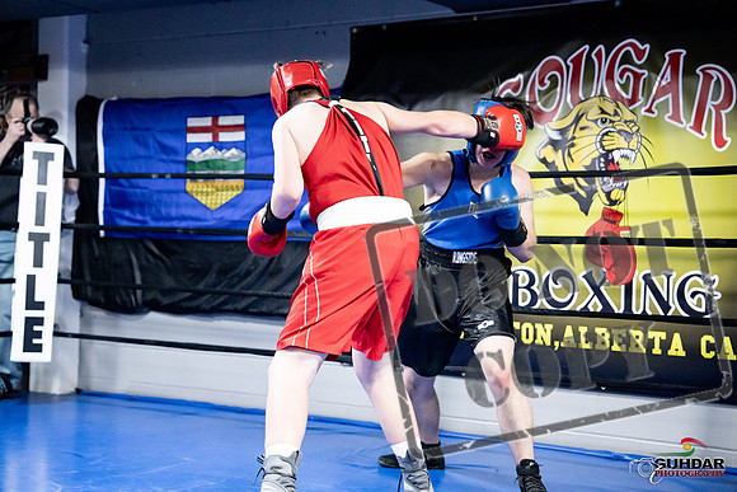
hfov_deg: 31.0
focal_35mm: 65
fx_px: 1331
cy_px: 246
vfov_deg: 20.9
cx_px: 368
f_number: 2.8
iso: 10000
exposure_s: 1/1000
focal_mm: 65
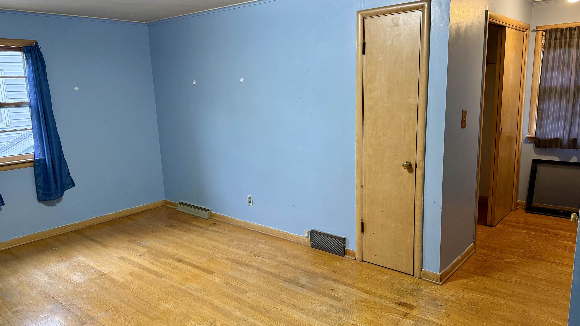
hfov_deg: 69.9
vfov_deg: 42.9
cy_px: 164
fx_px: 415
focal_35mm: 27
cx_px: 284
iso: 250
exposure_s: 1/60
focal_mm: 6.76
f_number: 1.78
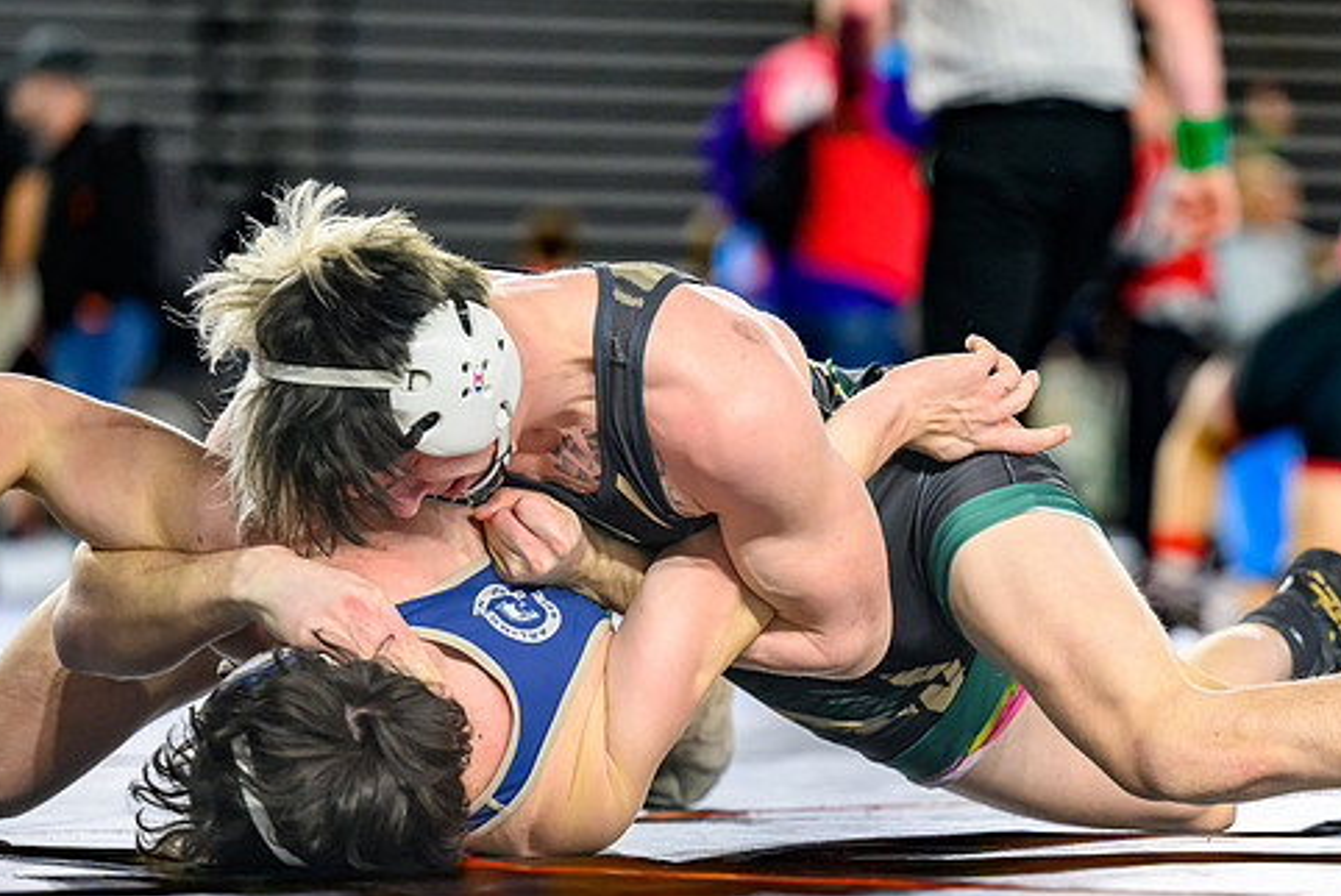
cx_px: 905
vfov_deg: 5.9
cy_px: 454
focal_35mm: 233
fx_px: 8684
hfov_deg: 8.8
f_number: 2.8
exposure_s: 1/800
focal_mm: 150
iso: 2500
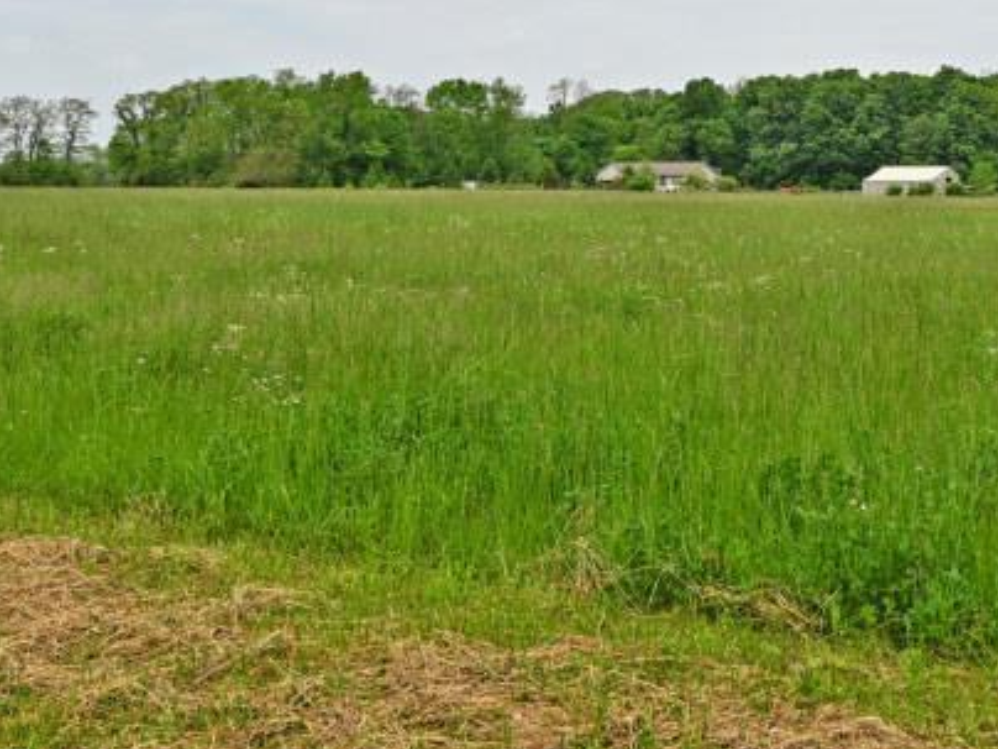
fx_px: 1442
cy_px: 124
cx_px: 815
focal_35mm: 50
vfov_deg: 28.3
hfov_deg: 36.7
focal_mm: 14
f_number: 8
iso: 100
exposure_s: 1/500
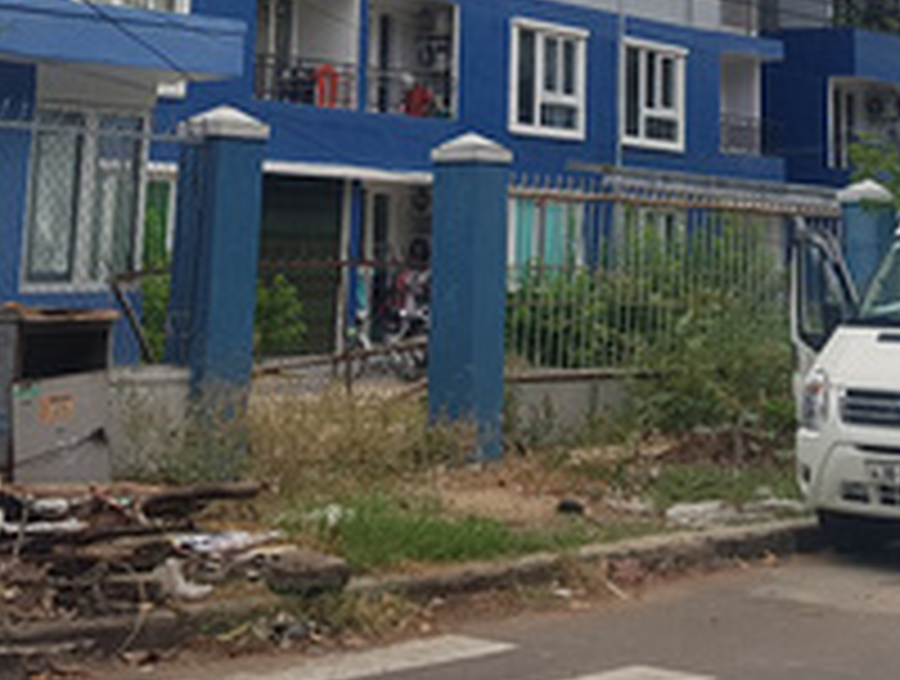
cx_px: 558
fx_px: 1981
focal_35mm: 76
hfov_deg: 25.5
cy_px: -158
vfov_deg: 18.4
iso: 50
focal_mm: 4.2
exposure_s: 1/2368
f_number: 1.7
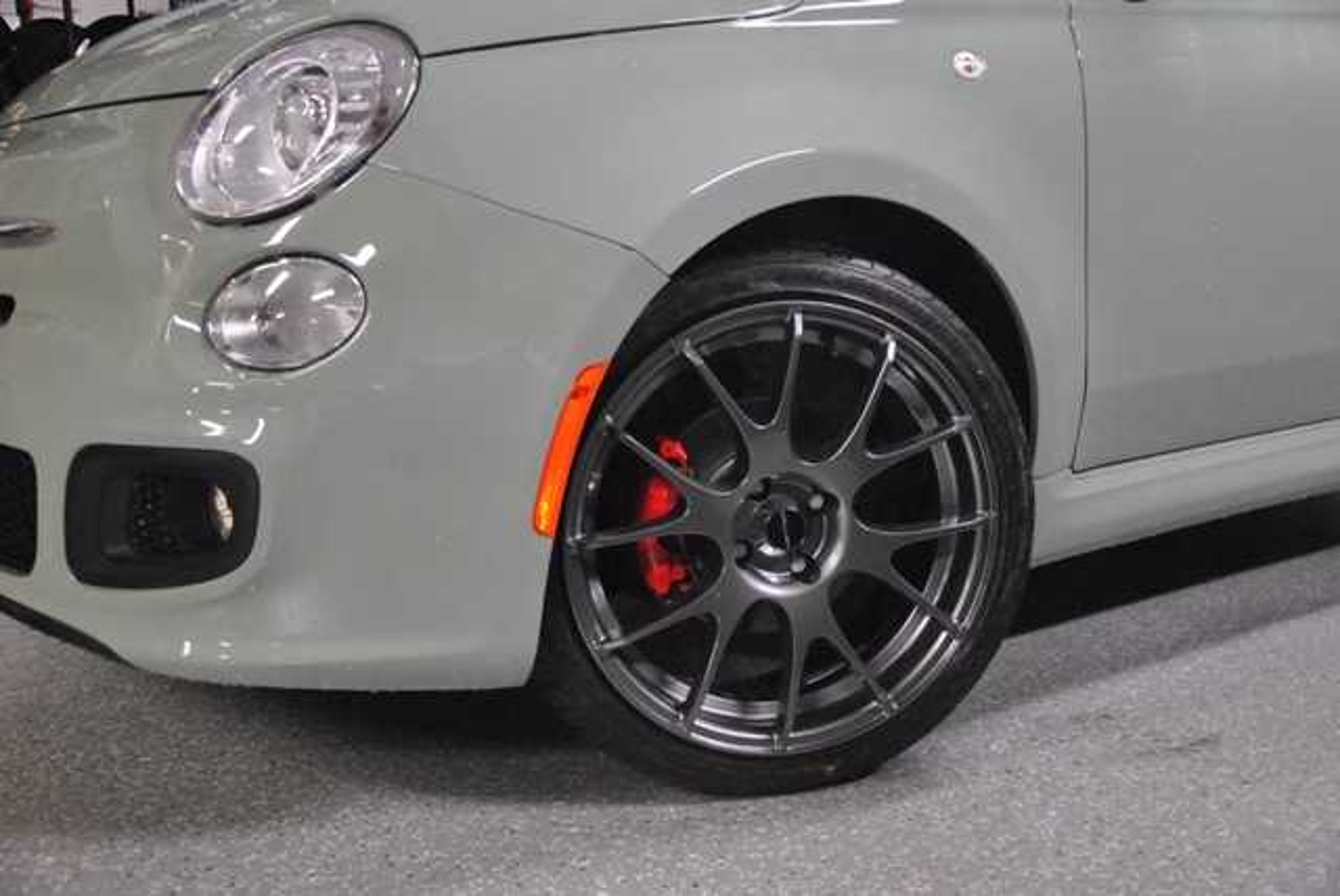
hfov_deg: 51.2
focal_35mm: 38
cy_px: 448
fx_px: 1397
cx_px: 670
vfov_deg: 35.6
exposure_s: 1/20
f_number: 4
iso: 1600
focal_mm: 25
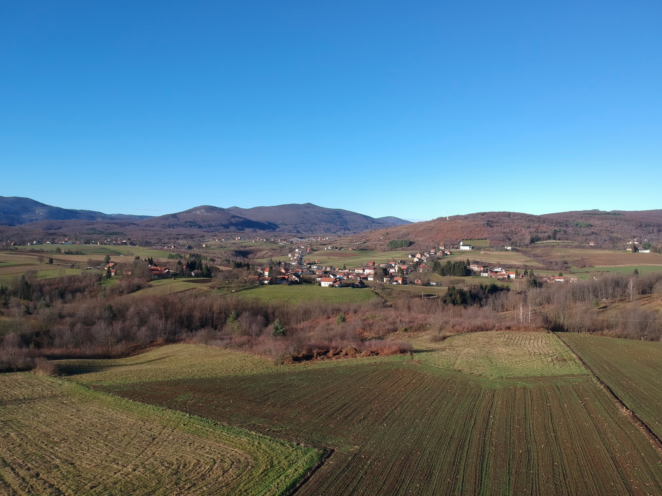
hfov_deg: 69.4
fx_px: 478
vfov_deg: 54.9
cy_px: 248
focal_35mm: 25
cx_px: 331
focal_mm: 4.49
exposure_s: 1/800
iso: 100
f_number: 2.6
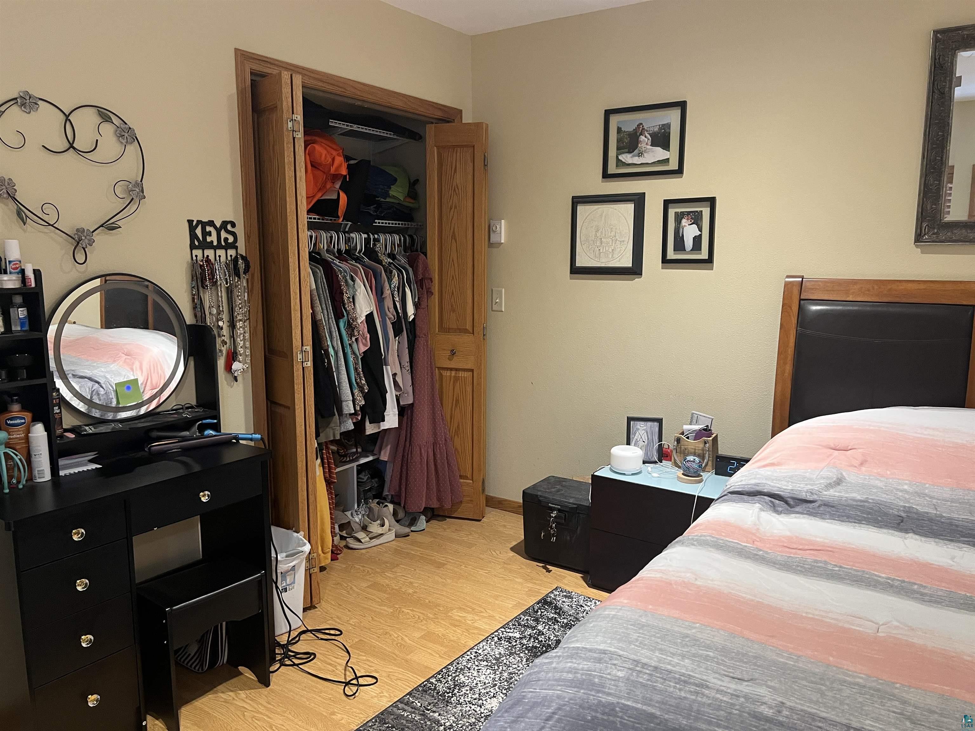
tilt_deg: -7.7
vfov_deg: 53.1
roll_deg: +1.1
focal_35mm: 26
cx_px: 488
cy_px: 366
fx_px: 732
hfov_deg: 67.3
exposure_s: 1/60
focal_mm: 5.7
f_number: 1.5
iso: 200
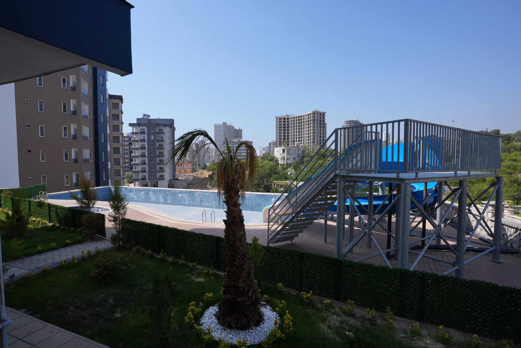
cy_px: 174
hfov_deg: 93.3
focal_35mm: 17
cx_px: 260
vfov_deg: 70.4
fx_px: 246
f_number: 8
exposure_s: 1/250
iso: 100
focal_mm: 17
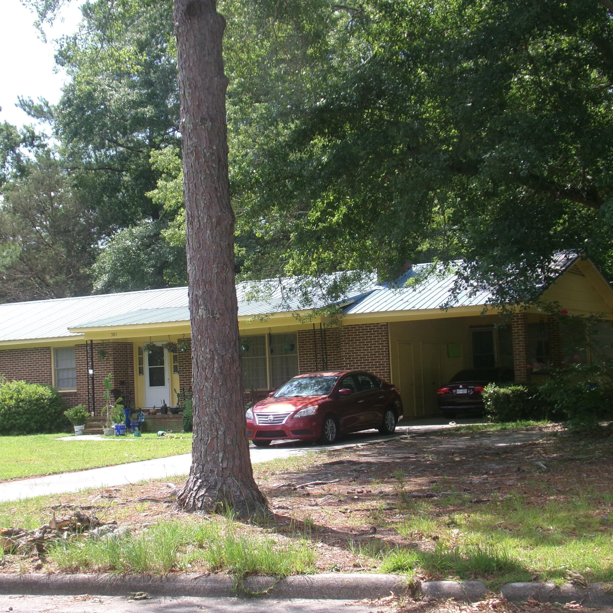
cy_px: 309
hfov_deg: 30.0
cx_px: 279
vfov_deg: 30.0
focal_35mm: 57
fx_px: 1142
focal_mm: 8.5
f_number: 4.2
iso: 100
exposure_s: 1/250
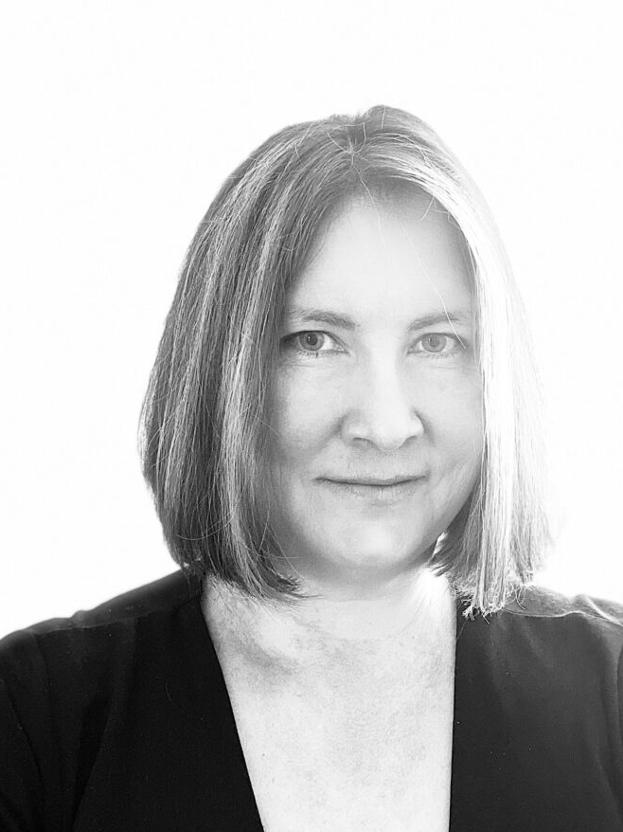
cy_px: 403
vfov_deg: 52.6
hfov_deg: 40.6
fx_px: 840
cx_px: 339
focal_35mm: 35
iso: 400
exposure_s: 1/60
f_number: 2.2
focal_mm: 2.71
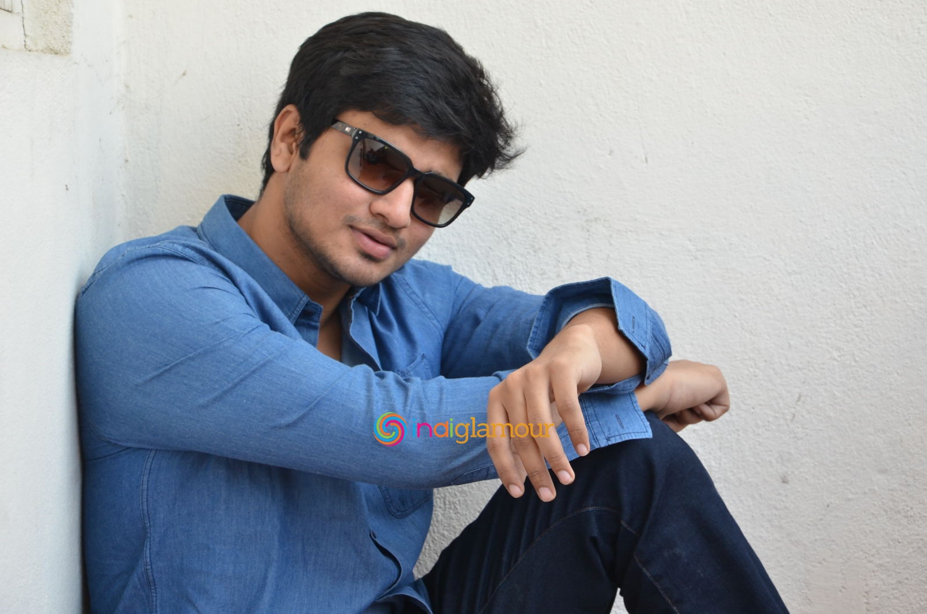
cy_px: 307
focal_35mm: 99
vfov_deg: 13.8
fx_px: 2544
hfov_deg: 20.6
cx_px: 464
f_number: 5.6
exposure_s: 1/125
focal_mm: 66
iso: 500
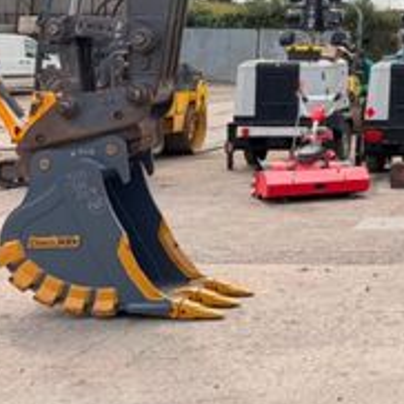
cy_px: -20
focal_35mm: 70
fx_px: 924
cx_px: 630
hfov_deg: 20.5
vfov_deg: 23.4
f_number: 1.78
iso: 100
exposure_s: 1/1901
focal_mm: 6.76
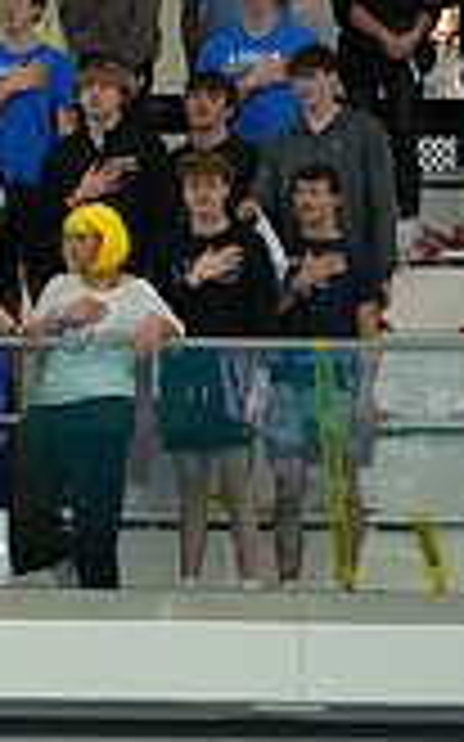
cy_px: 178
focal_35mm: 370
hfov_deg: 3.5
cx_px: -757
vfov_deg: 5.7
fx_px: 7493
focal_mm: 103
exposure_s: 1/1600
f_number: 4
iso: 6400
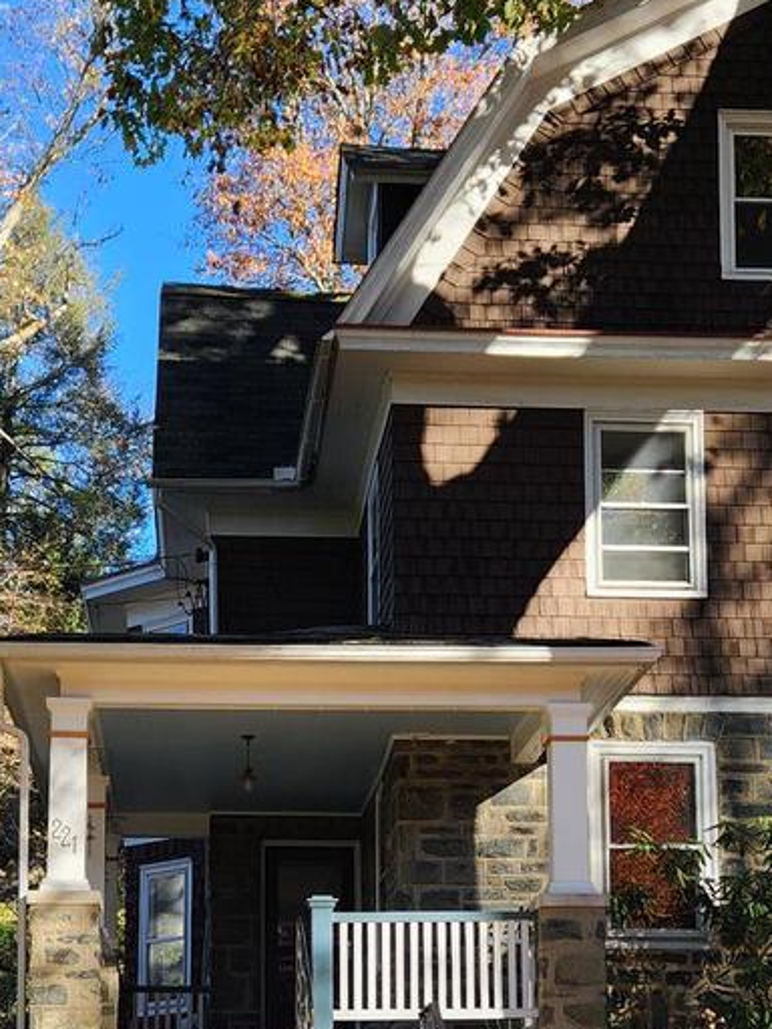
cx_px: 378
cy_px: 850
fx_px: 2052
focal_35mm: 69
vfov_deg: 27.5
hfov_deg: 21.3
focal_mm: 5.4
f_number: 1.8
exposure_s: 1/330
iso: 20
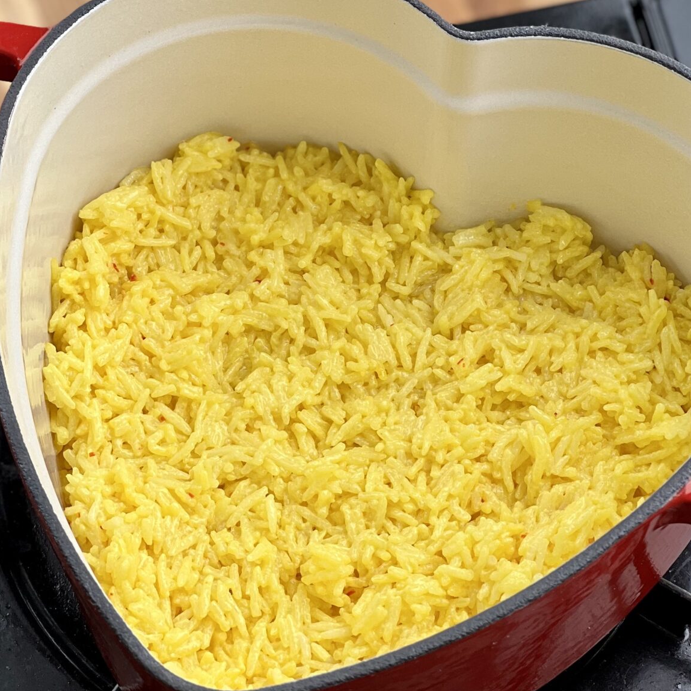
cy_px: 336
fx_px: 2055
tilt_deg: -56.9
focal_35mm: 91
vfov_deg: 19.1
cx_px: 345
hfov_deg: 19.1
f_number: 2.8
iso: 32
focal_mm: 9
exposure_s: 1/121
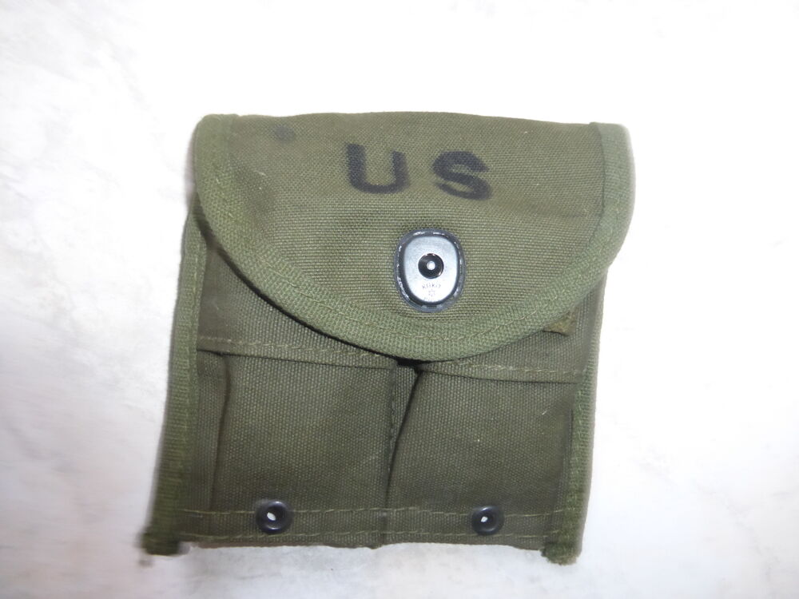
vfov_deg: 56.8
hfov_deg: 71.6
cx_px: 400
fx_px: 554
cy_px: 300
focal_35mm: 24
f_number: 3.3
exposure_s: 1/60
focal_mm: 4.3
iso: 250
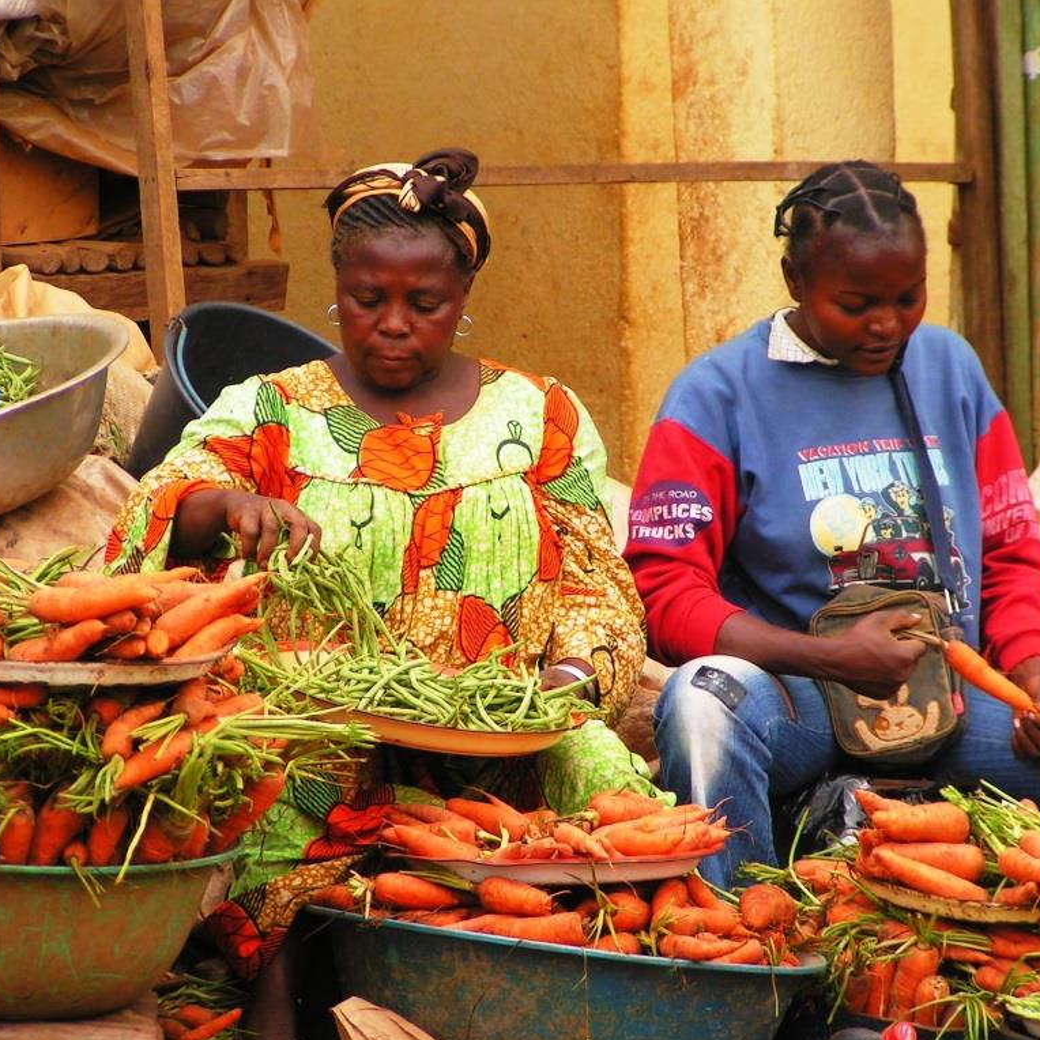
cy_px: 521
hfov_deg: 6.8
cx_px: 528
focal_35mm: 256
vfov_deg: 6.8
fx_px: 8702
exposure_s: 1/250
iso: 50
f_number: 3.5
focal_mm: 33
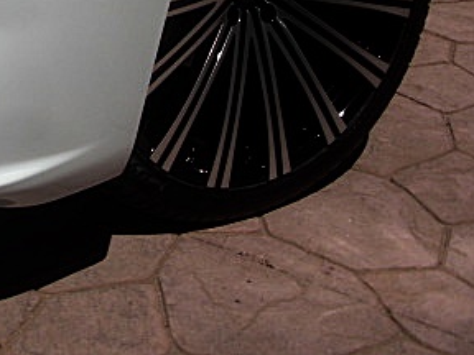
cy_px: -38
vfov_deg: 17.8
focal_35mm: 80
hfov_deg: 23.7
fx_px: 1095
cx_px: 33
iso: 50
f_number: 7.9
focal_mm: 6.3
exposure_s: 1/320
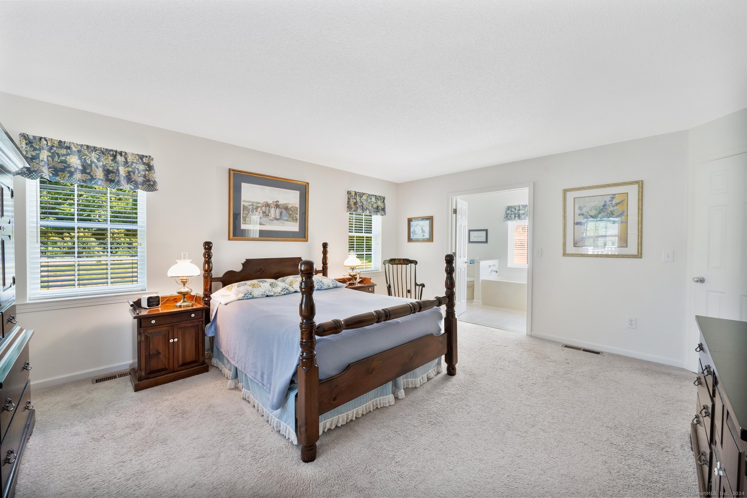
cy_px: 249
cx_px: 374
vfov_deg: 81.2
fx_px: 290
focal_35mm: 14
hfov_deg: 104.3
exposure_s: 1/4
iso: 800
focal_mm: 14
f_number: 10
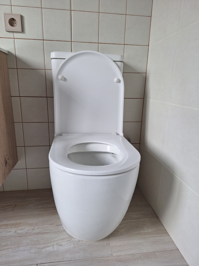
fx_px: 176
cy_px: 133
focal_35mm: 23
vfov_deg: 73.9
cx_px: 100
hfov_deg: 58.9
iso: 40
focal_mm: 5.54
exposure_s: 1/50
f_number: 1.8
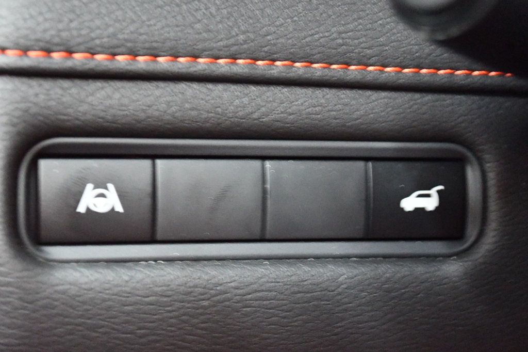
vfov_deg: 20.6
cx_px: 264
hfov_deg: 30.5
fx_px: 968
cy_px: 176
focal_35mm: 66
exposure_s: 1/15
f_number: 5.3
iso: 12800
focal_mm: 44
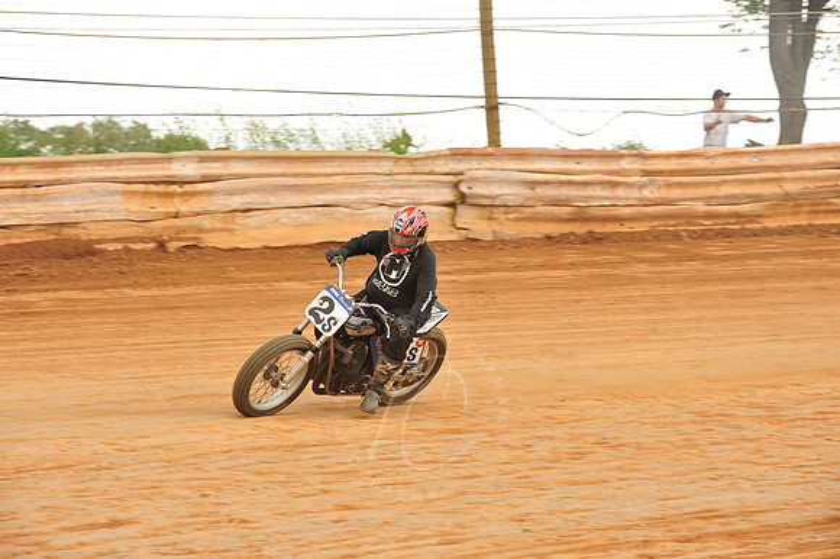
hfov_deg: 14.2
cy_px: 280
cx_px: 420
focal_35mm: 145
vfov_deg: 9.5
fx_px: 3381
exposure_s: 1/400
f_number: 9
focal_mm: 145
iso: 800
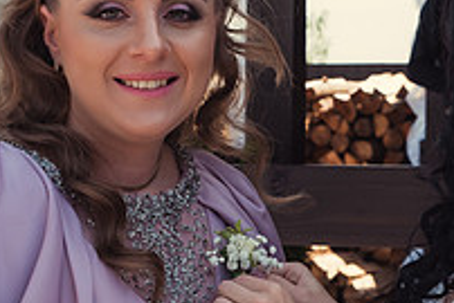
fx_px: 1817
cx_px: 250
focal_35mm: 144
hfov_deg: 14.2
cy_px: 178
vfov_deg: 9.5
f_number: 7.1
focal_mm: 48
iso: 200
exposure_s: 1/200
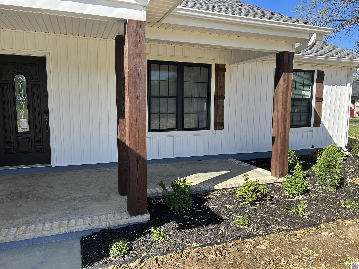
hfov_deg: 67.3
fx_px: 270
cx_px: 180
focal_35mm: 26
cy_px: 134
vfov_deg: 53.1
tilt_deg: -7.6
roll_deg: +0.3
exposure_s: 1/1724
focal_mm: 5.7
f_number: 1.5
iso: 50
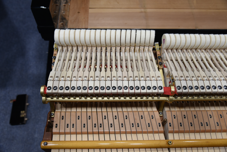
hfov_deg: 55.8
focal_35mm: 34
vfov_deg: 38.9
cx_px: 114
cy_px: 76
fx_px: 214
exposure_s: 1/125
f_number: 5.6
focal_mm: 34
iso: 800
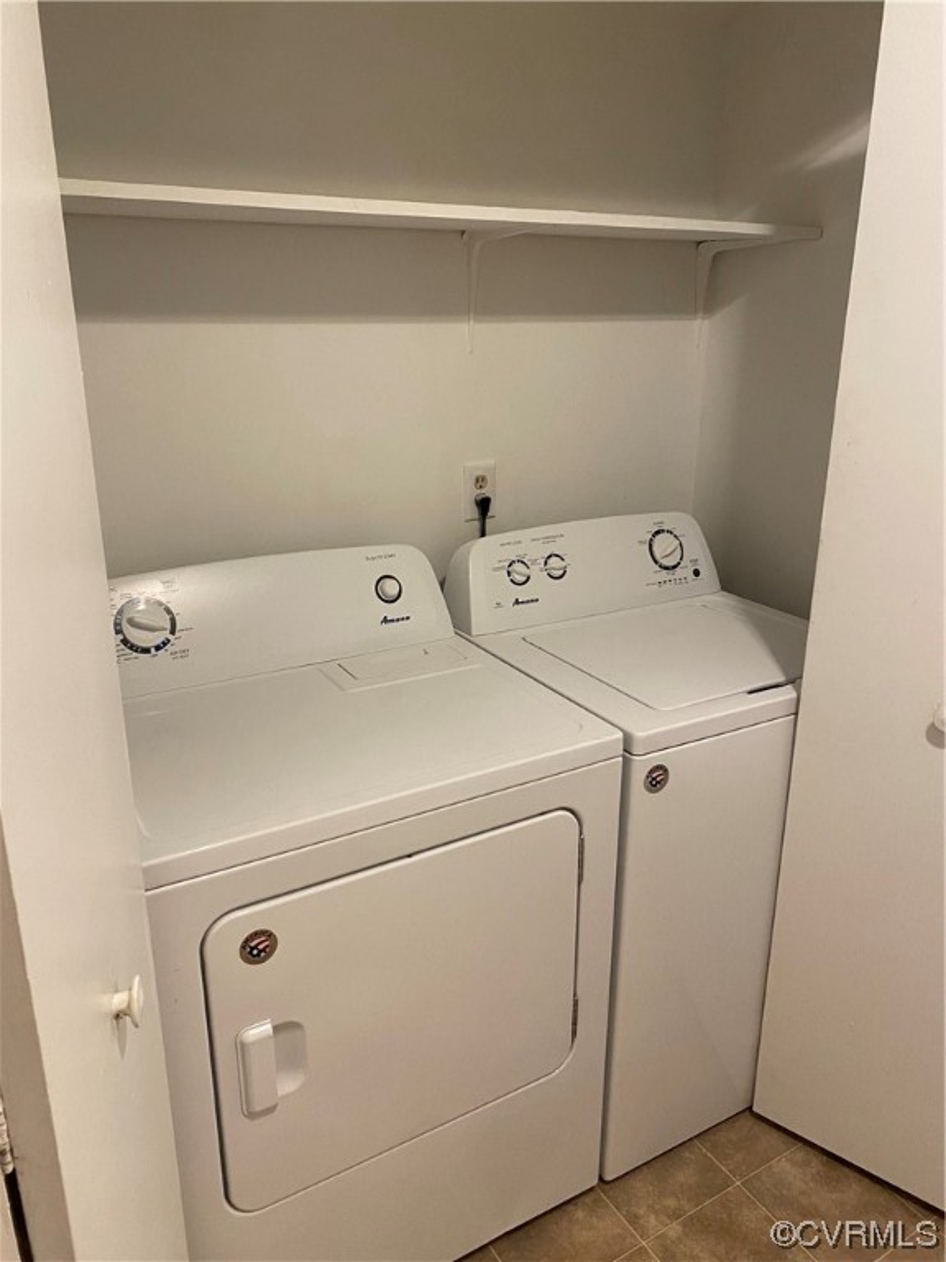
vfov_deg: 67.3
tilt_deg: -18.8
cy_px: 631
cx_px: 473
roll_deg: +0.7
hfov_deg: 53.1
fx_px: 947
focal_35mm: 26
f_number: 1.8
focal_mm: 4.25
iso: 160
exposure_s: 1/60
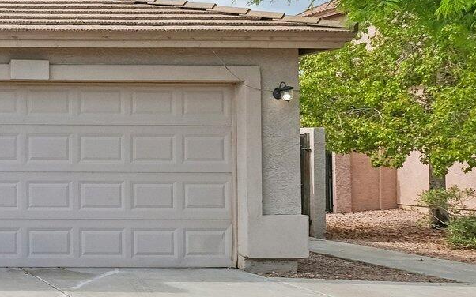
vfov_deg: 24.9
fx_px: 674
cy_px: 154
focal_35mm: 52
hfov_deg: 29.3
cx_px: -179
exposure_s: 1/640
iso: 400
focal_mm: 10
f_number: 8
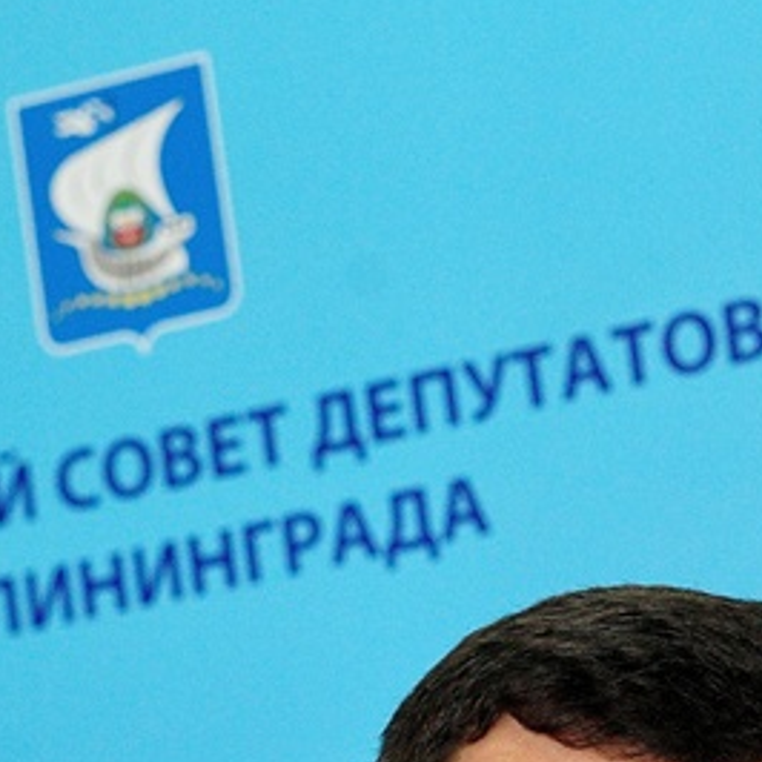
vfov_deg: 7.6
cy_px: 950
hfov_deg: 7.6
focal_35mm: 229
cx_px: 435
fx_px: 5703
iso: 5000
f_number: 6.3
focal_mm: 70
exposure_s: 1/250
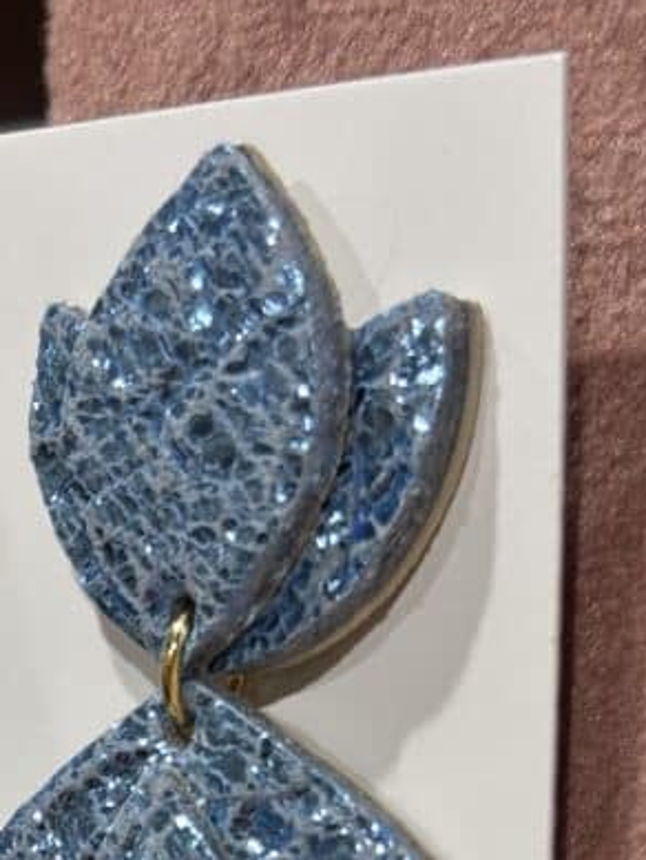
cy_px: 1074
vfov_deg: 13.9
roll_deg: +1.2
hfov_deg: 10.6
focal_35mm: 137
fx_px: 3407
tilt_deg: -7.3
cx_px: -195
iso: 25
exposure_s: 1/100
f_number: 1.6
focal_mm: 5.96
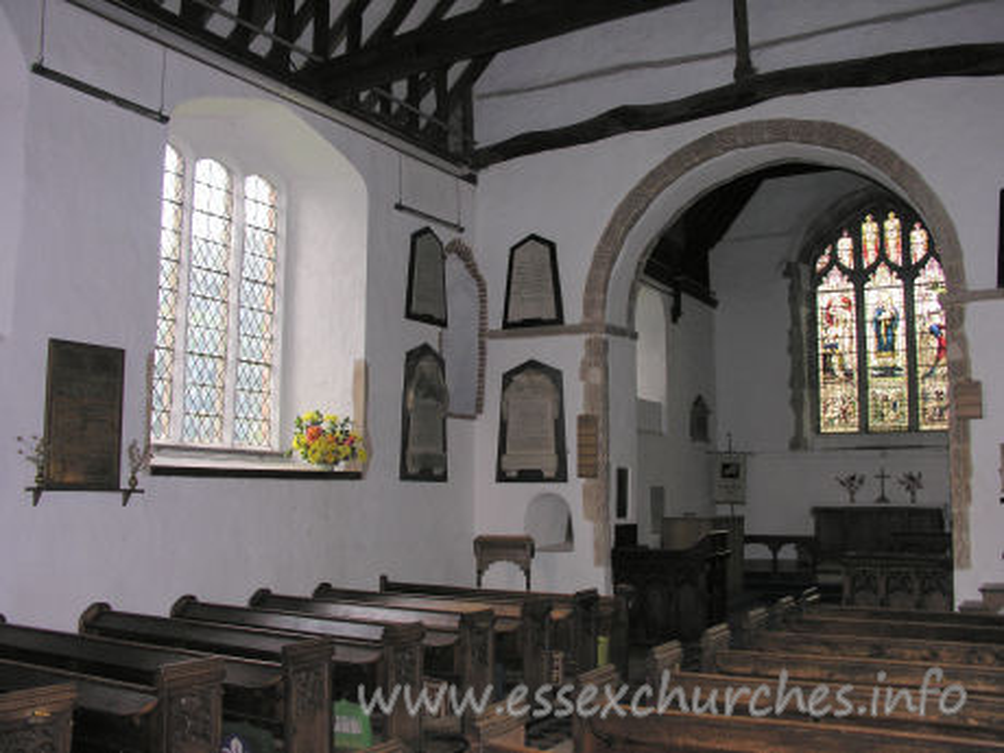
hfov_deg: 52.6
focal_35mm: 35
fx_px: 1015
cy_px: 376
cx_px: 502
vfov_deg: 40.7
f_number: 2.8
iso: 98
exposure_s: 1/60.1
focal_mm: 8.9
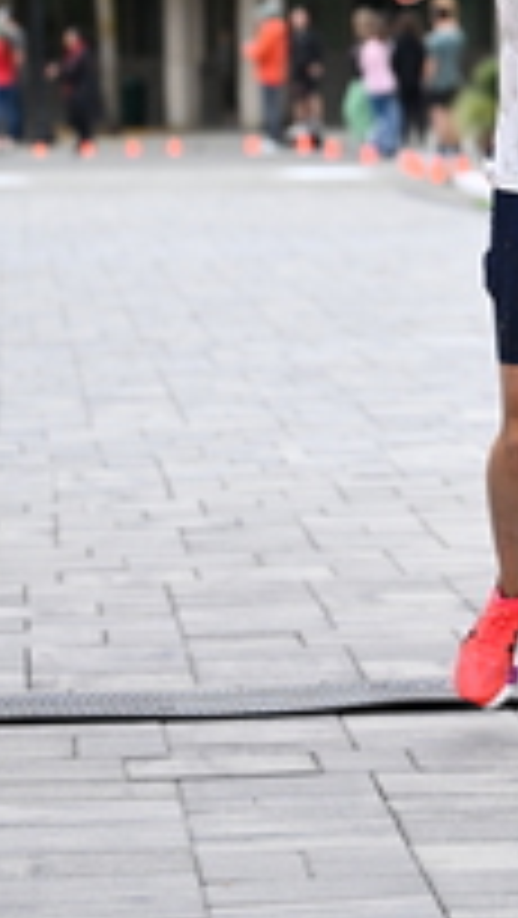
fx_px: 5436
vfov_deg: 9.6
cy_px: 72
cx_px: 700
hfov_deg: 5.4
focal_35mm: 223
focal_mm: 79
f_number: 2.8
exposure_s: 1/1250
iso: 1600
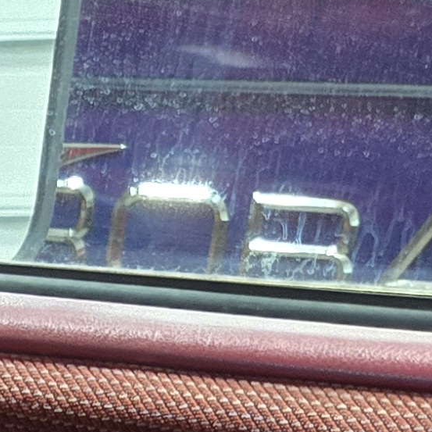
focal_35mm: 147
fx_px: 2076
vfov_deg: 10.0
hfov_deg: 10.6
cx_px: -501
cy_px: 1116
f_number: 1.8
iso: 640
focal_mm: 5.4
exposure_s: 1/60
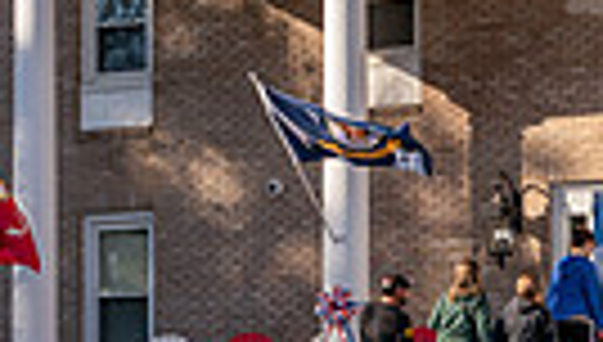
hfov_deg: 9.4
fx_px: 3669
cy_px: 281
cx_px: 494
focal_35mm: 229
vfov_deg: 5.3
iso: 100
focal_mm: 45
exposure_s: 1/320
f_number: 5.6
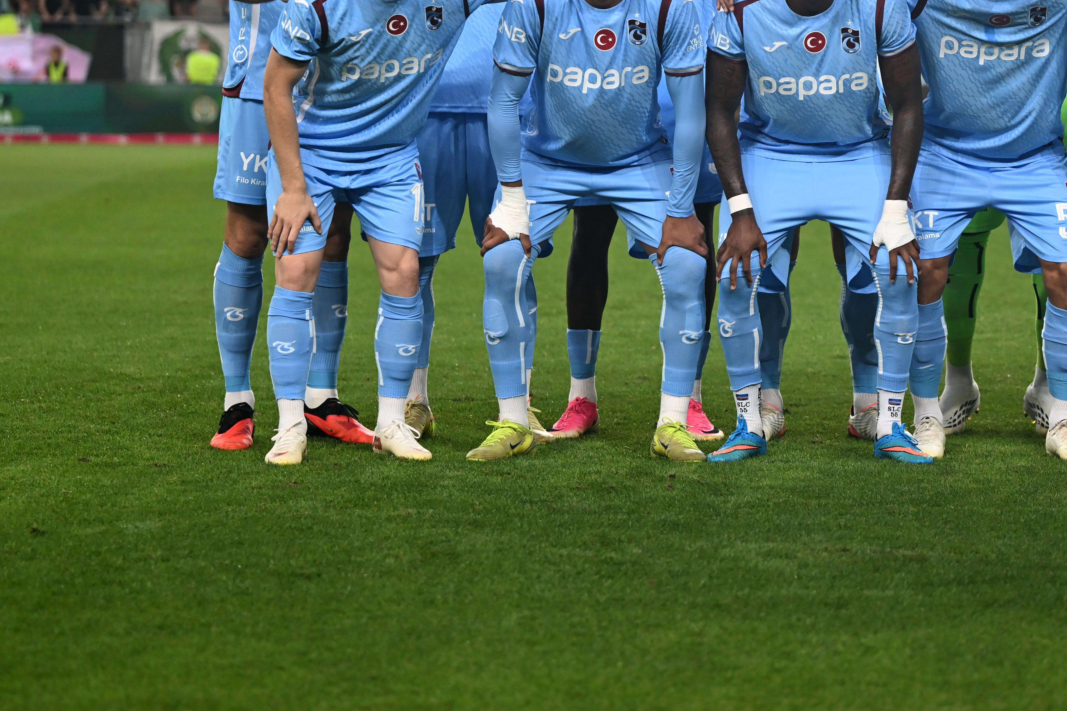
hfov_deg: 13.0
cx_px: 786
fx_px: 4683
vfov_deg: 8.7
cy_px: 99
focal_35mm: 158
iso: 1250
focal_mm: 91
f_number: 2.8
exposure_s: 1/1250
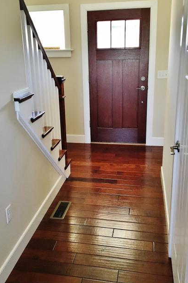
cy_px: 140
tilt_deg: -17.4
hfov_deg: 35.0
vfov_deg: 50.7
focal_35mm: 38
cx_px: 84
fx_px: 298
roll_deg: +0.0
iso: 100
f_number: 2.2
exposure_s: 1/30
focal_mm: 4.15
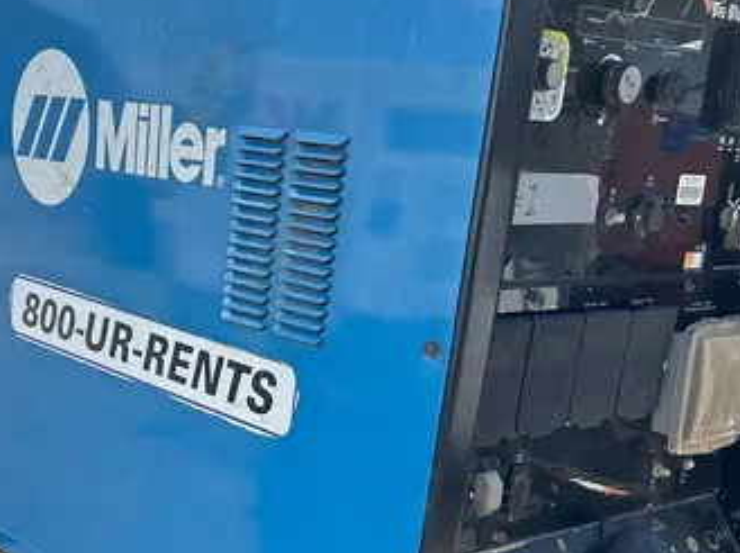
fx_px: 1239
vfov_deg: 24.3
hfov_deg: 33.0
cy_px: 518
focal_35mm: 58
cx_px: 252
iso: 50
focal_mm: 5.7
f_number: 1.5
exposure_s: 1/894
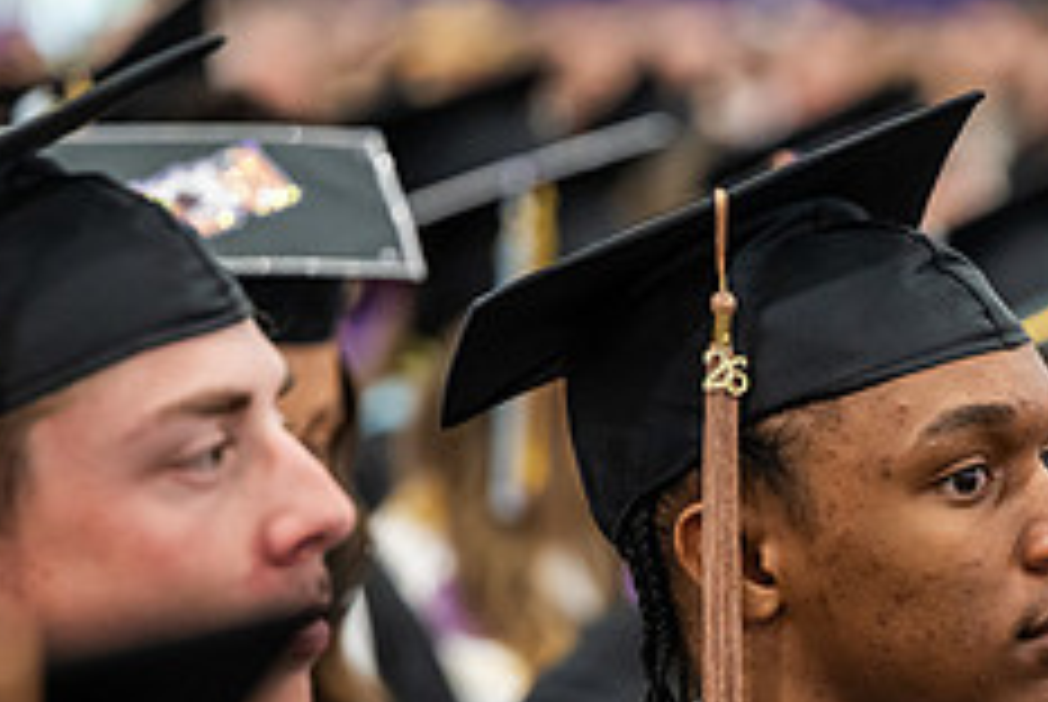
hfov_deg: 7.2
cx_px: 981
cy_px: 574
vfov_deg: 4.8
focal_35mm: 286
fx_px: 8336
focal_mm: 115
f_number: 2.8
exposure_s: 1/200
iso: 2500
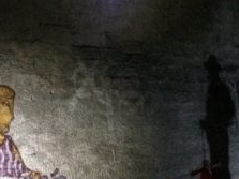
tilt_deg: -4.1
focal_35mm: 78
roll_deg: +0.4
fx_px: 538
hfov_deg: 24.7
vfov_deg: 18.7
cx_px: 59
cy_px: 137
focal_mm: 4.15
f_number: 2.2
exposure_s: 1/15
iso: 800
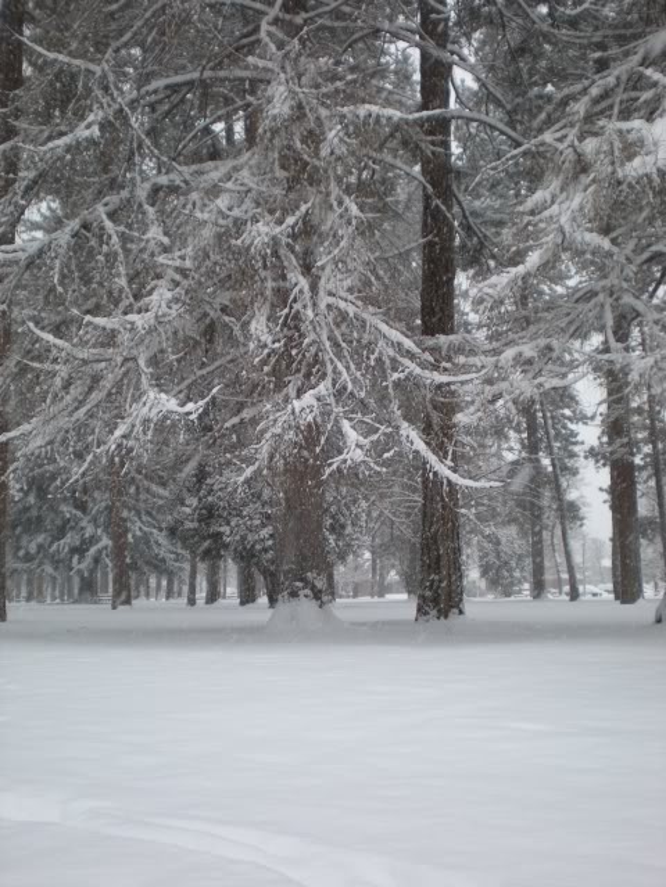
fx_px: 1129
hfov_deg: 32.9
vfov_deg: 42.9
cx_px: 333
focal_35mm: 44
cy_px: 444
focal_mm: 7.4
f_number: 3.5
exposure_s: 1/129
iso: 142
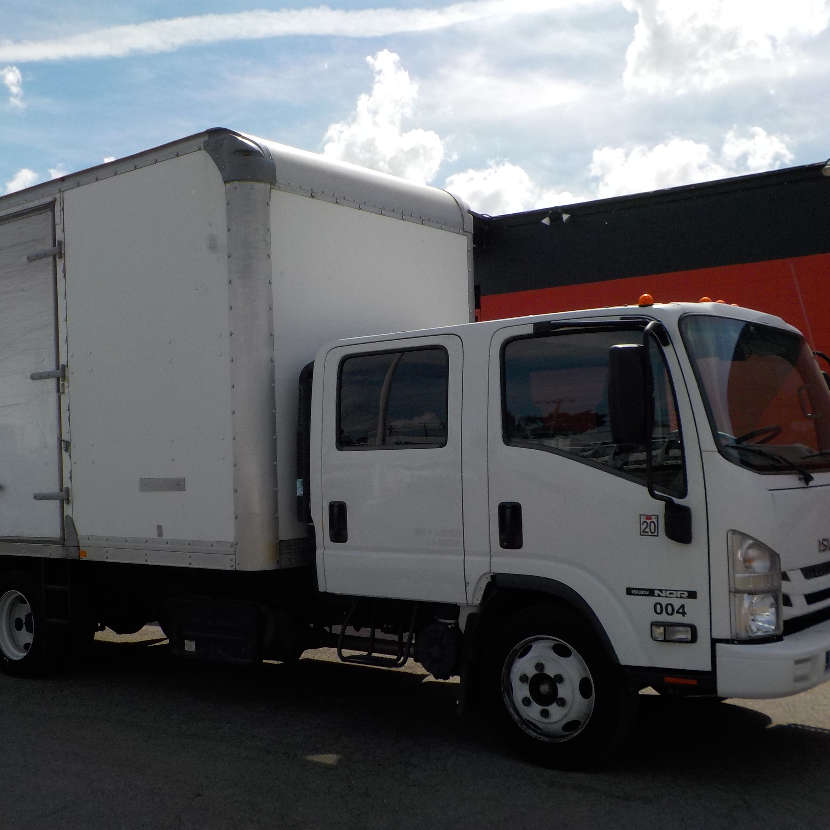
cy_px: 443
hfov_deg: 43.8
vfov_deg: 43.8
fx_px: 1031
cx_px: 363
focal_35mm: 38
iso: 125
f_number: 3.3
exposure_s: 1/1250
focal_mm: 4.1
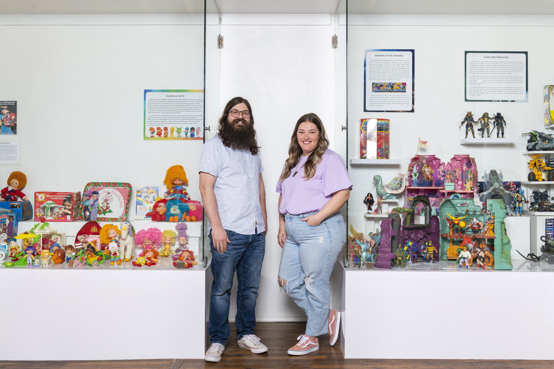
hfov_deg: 53.1
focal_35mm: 36
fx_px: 554
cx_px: 277
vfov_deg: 36.9
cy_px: 184
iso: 125
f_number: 7.1
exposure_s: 1/125
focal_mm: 36
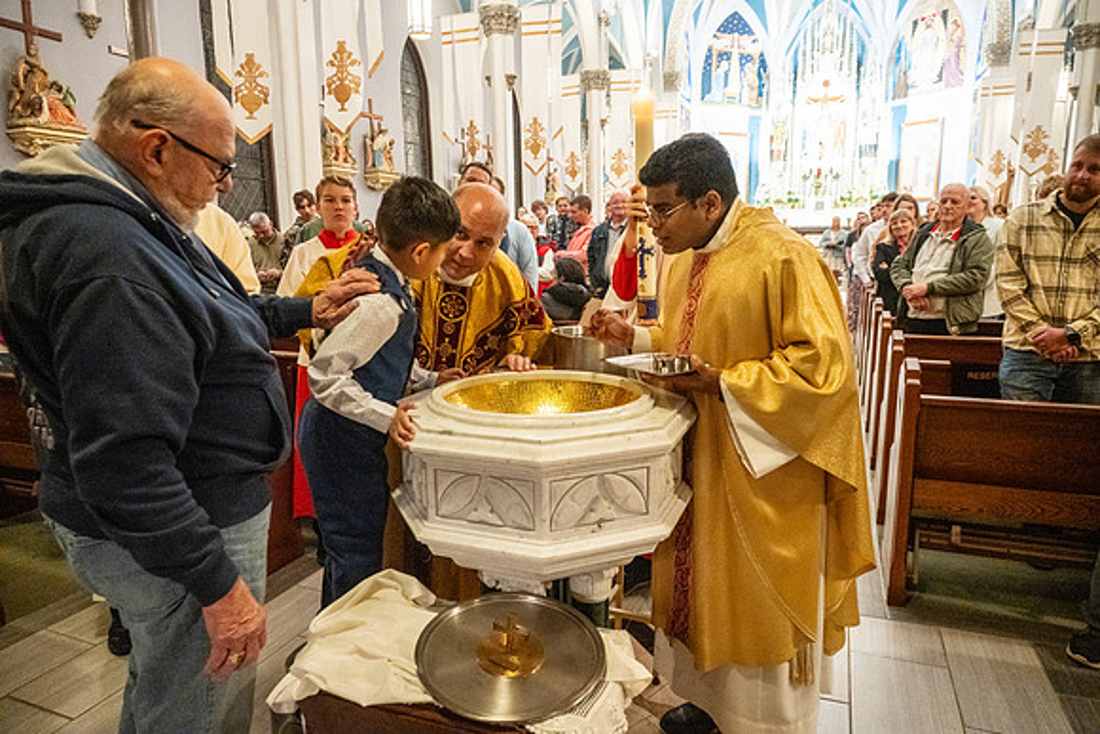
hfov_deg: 73.7
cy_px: 367
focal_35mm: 24
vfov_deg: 53.2
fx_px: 733
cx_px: 550
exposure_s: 1/60
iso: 5000
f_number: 4.5
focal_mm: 24
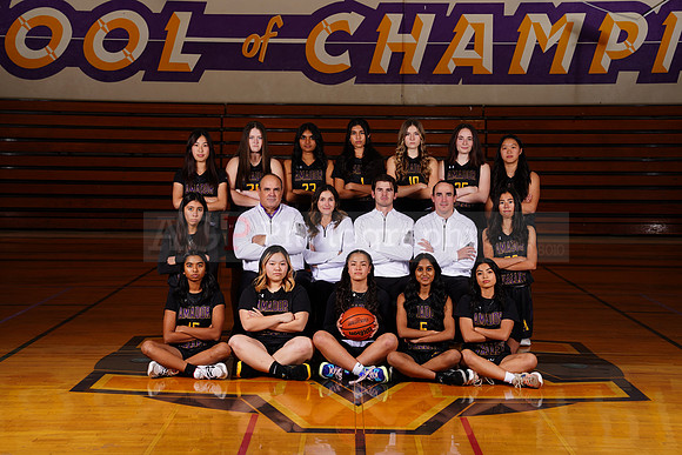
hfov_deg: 31.4
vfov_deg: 21.3
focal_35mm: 64
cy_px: 228
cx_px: 341
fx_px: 1213
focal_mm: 64
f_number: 6.3
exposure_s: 1/200
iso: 200
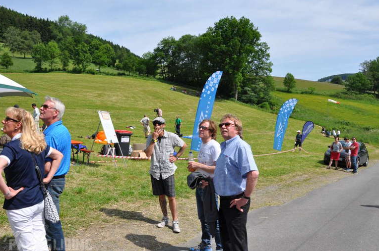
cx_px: 184
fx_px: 294
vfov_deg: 46.3
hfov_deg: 65.5
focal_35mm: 28
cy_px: 122
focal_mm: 18
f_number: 14
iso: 200
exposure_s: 1/200
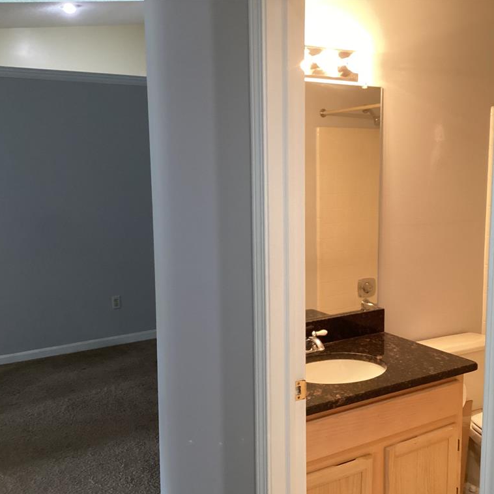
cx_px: 275
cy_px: 248
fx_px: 597
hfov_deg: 44.9
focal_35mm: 37
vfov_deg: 44.9
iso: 250
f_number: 2.4
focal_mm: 3.3
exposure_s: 1/60
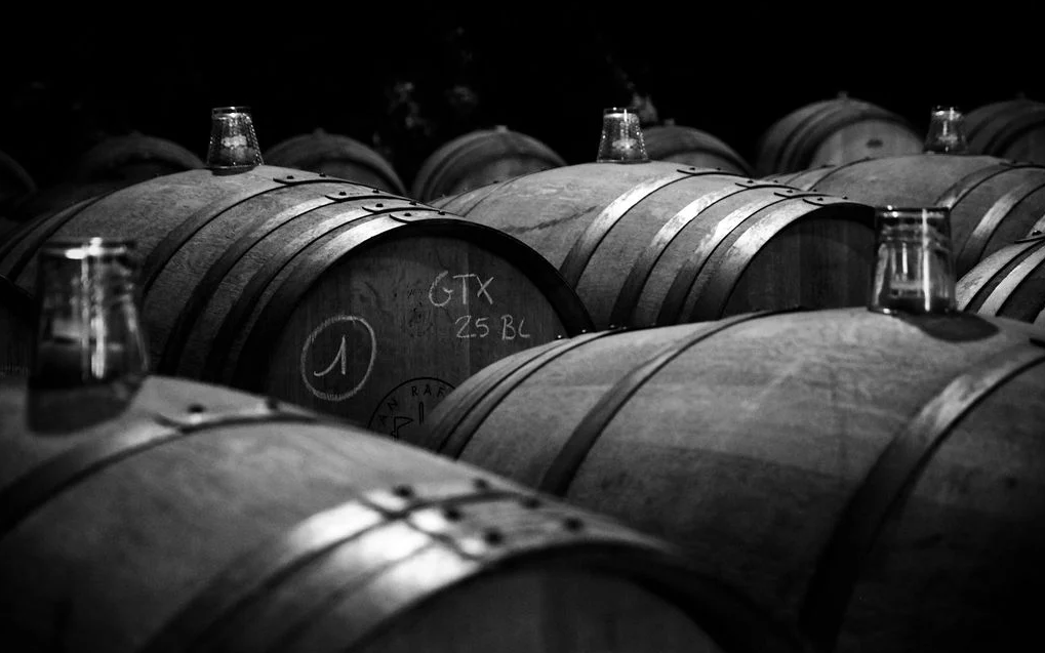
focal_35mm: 85
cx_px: 522
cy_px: 328
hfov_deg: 24.4
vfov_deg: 15.4
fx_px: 2421
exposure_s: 1/10
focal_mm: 55
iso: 3200
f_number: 4
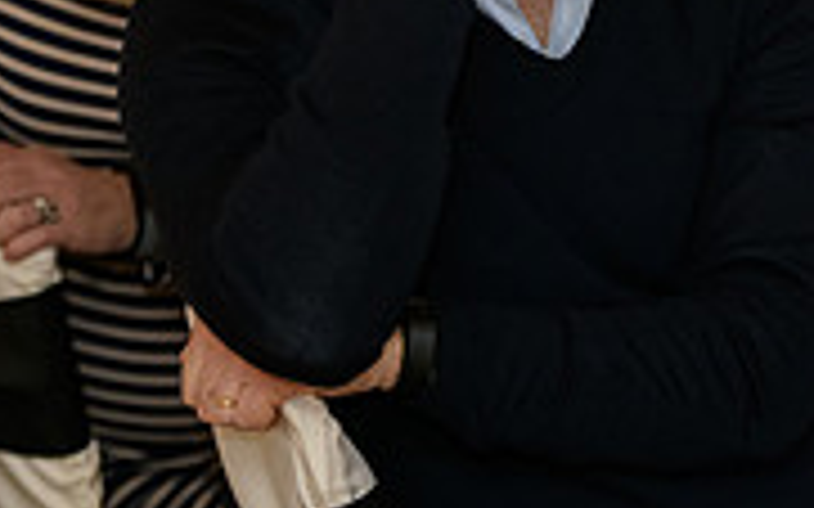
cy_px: -236
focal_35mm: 321
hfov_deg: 6.5
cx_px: 486
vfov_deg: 4.1
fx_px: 7119
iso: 1600
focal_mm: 98
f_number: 3.2
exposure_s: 1/125
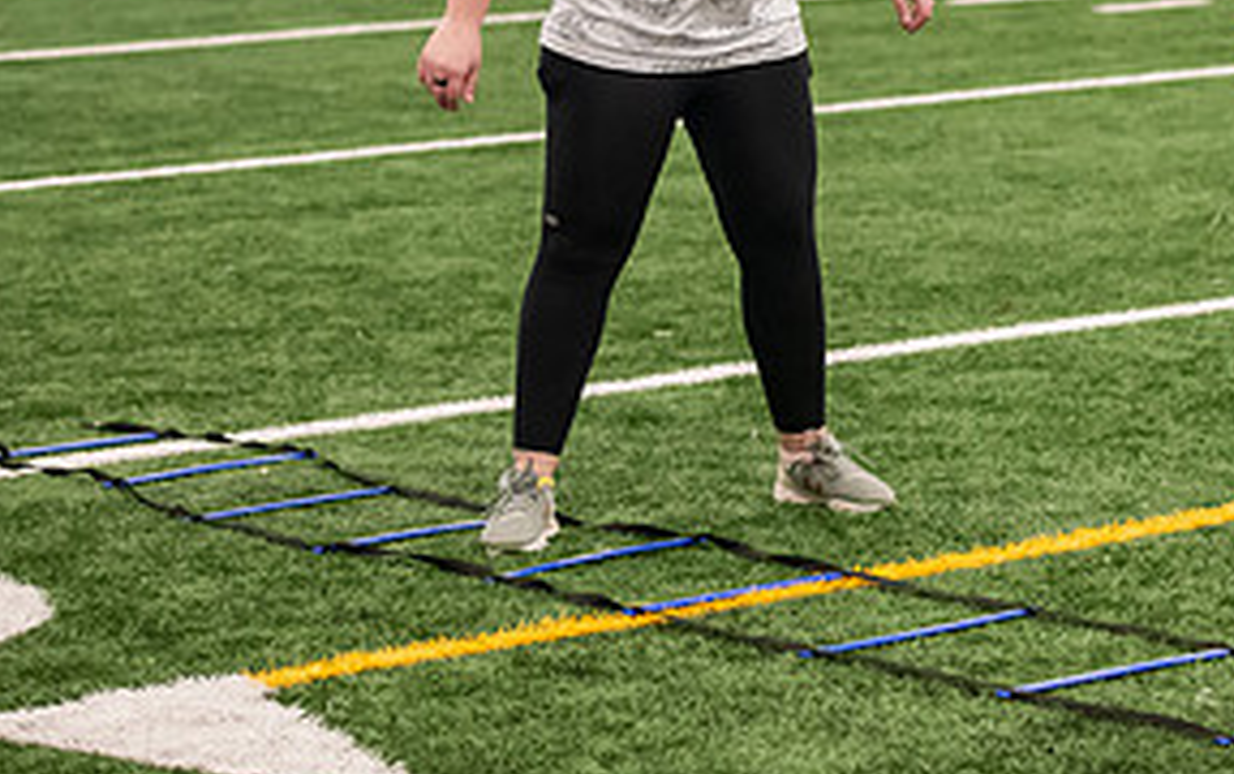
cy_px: 75
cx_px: 1066
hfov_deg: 14.4
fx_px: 4848
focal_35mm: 144
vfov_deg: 9.1
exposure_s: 1/200
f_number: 3.2
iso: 2500
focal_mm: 70
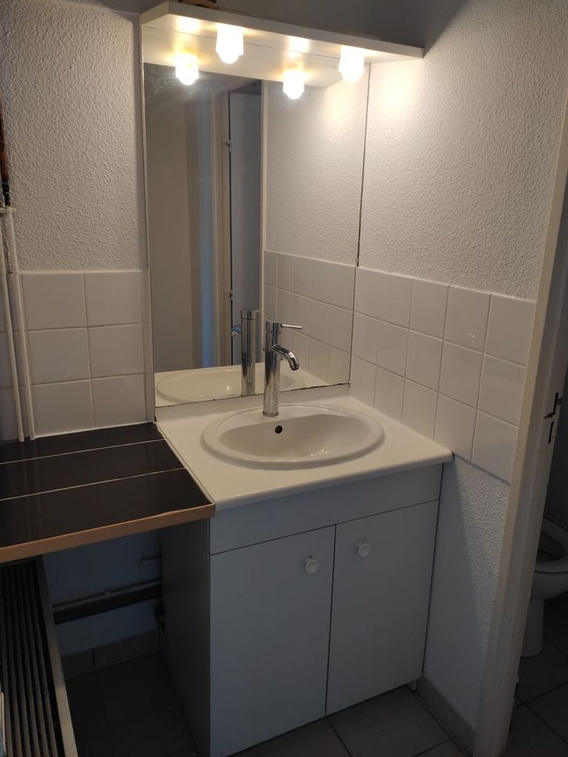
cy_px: 365
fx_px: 591
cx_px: 294
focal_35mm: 27
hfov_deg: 51.3
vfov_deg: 65.3
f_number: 1.79
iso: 205
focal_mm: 4.74
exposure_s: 1/33
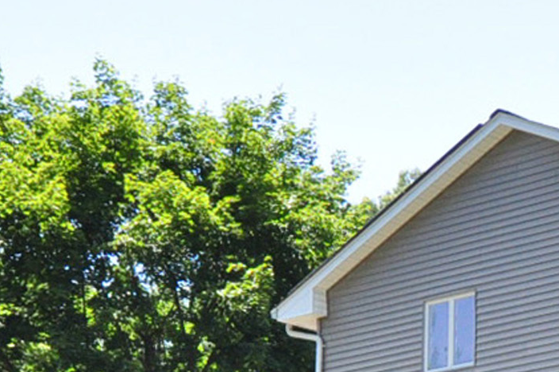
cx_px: 831
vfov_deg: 12.2
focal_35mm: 105
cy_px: 622
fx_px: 1630
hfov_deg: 17.5
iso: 640
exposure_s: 1/400
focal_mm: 17
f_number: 8
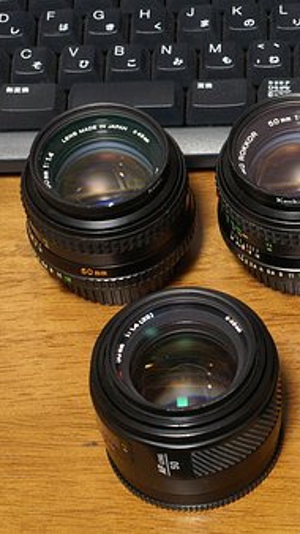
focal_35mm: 119
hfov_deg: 10.0
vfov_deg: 18.0
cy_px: 267
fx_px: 1684
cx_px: 399
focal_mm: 50
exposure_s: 1/1.25
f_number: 9
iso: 400
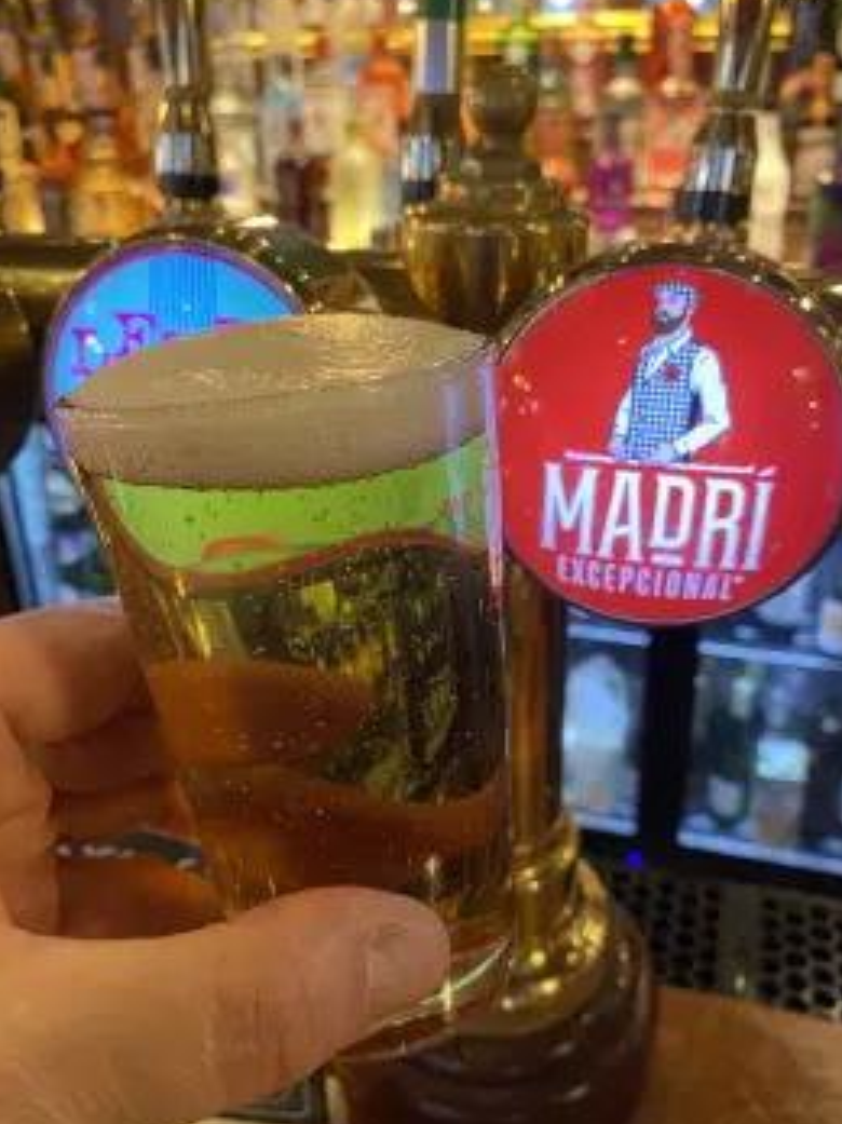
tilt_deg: -26.0
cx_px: 427
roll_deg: +1.6
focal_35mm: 30
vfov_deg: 59.9
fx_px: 974
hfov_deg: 46.8
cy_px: 599
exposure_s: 1/50
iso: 250
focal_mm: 4.25
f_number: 1.8
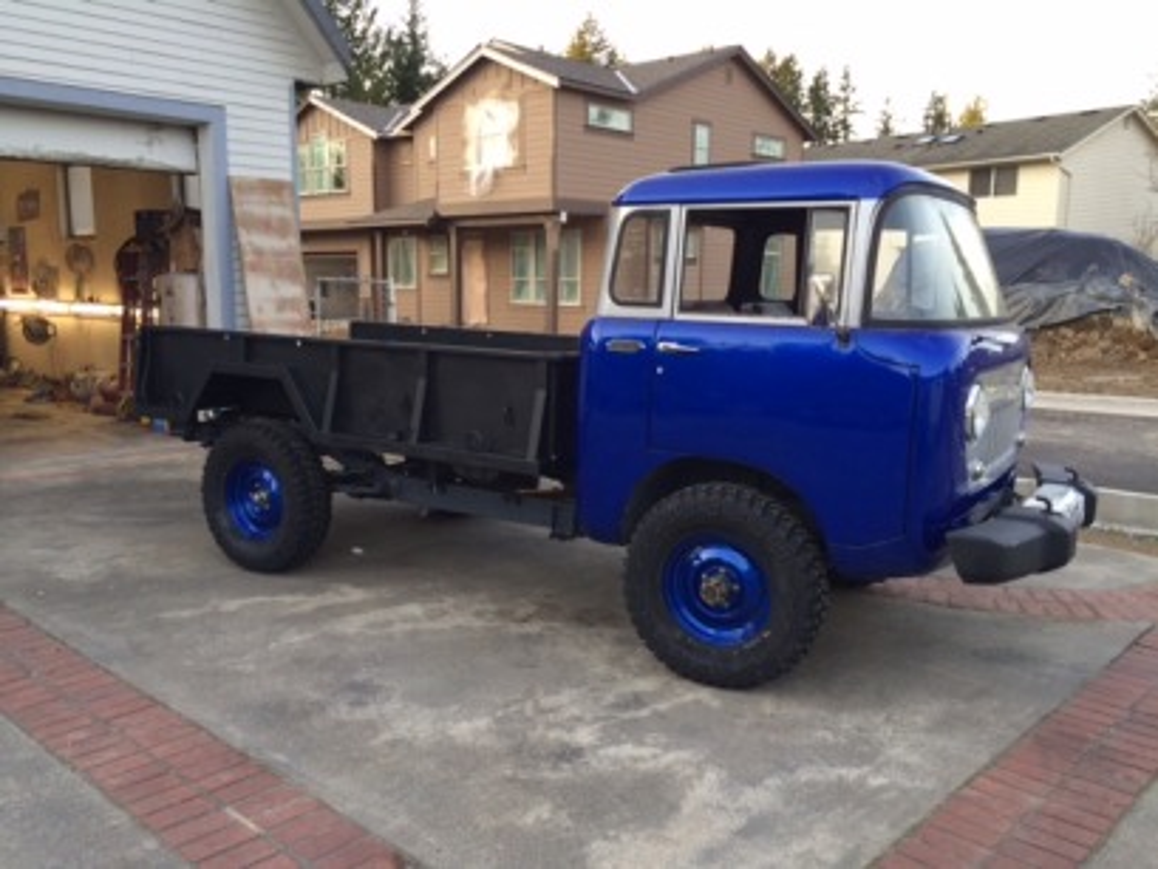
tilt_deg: -9.0
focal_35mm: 29
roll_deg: +0.8
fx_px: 970
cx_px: 579
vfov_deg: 48.3
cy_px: 434
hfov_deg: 61.6
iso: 50
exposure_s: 1/60
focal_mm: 4.15
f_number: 2.2
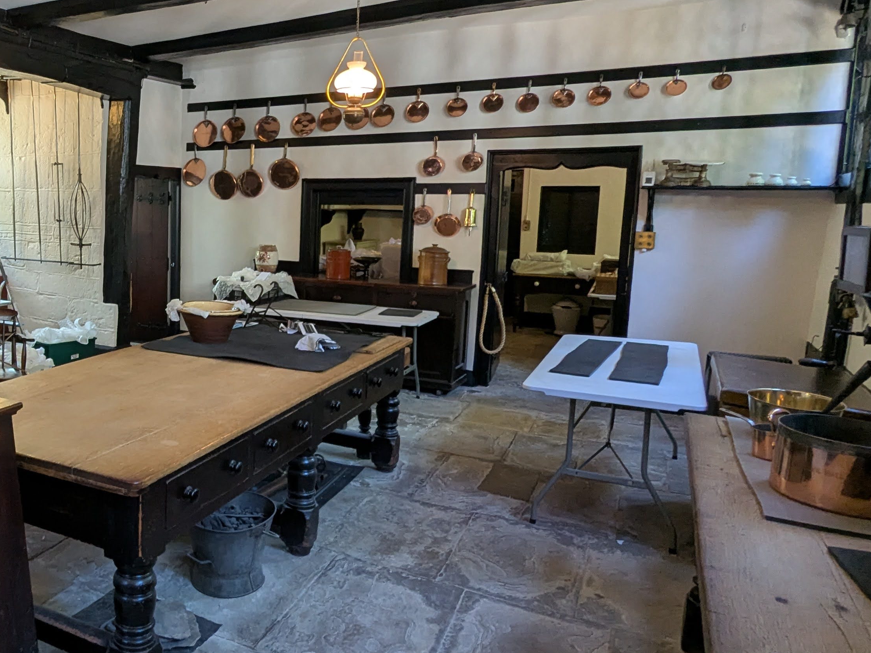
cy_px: 303
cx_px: 164
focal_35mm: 29
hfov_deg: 56.8
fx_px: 730
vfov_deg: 48.2
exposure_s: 1/25
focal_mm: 2.35
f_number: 2.2
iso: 134
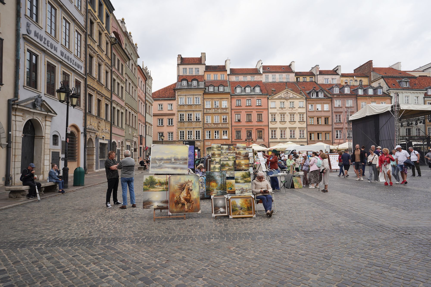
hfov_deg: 73.7
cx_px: 216
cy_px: 144
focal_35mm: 24
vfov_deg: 53.1
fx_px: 287
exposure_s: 1/100
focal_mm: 24
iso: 100
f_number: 10
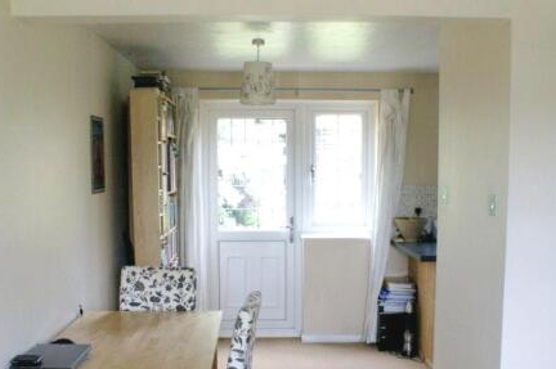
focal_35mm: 41
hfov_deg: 47.5
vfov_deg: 32.3
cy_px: 239
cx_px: 282
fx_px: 632
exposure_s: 1/50
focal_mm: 18
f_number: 5.6
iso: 100
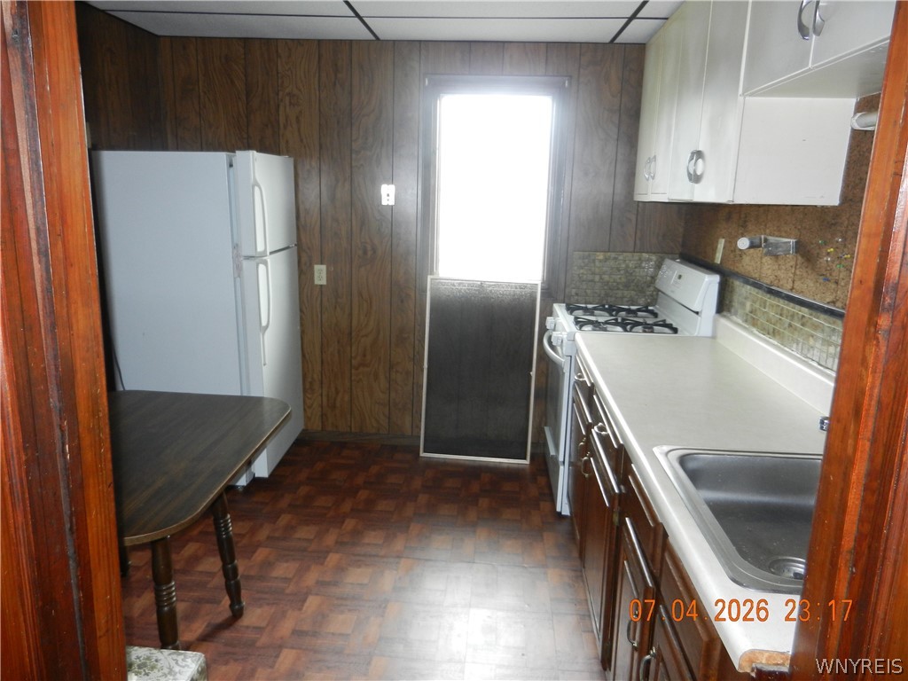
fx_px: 656
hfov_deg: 69.4
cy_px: 340
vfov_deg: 54.9
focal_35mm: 25
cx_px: 454
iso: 220
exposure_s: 1/30
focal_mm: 4.5
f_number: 3.5
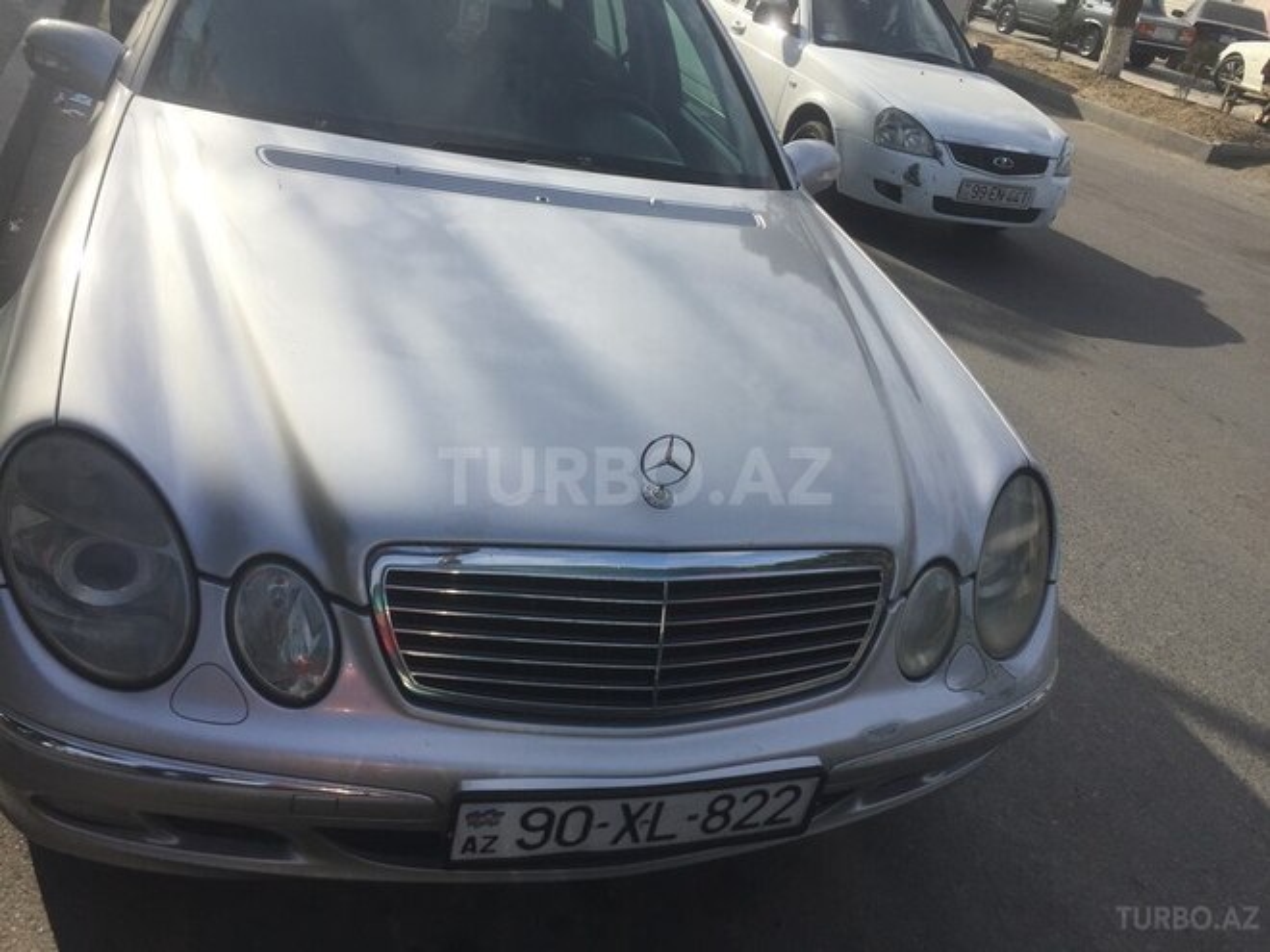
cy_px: 476
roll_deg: -13.3
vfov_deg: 48.2
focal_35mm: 29
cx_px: 635
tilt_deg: -24.3
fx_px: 1064
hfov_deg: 61.7
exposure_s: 1/2475
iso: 32
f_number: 2.2
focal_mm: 4.15
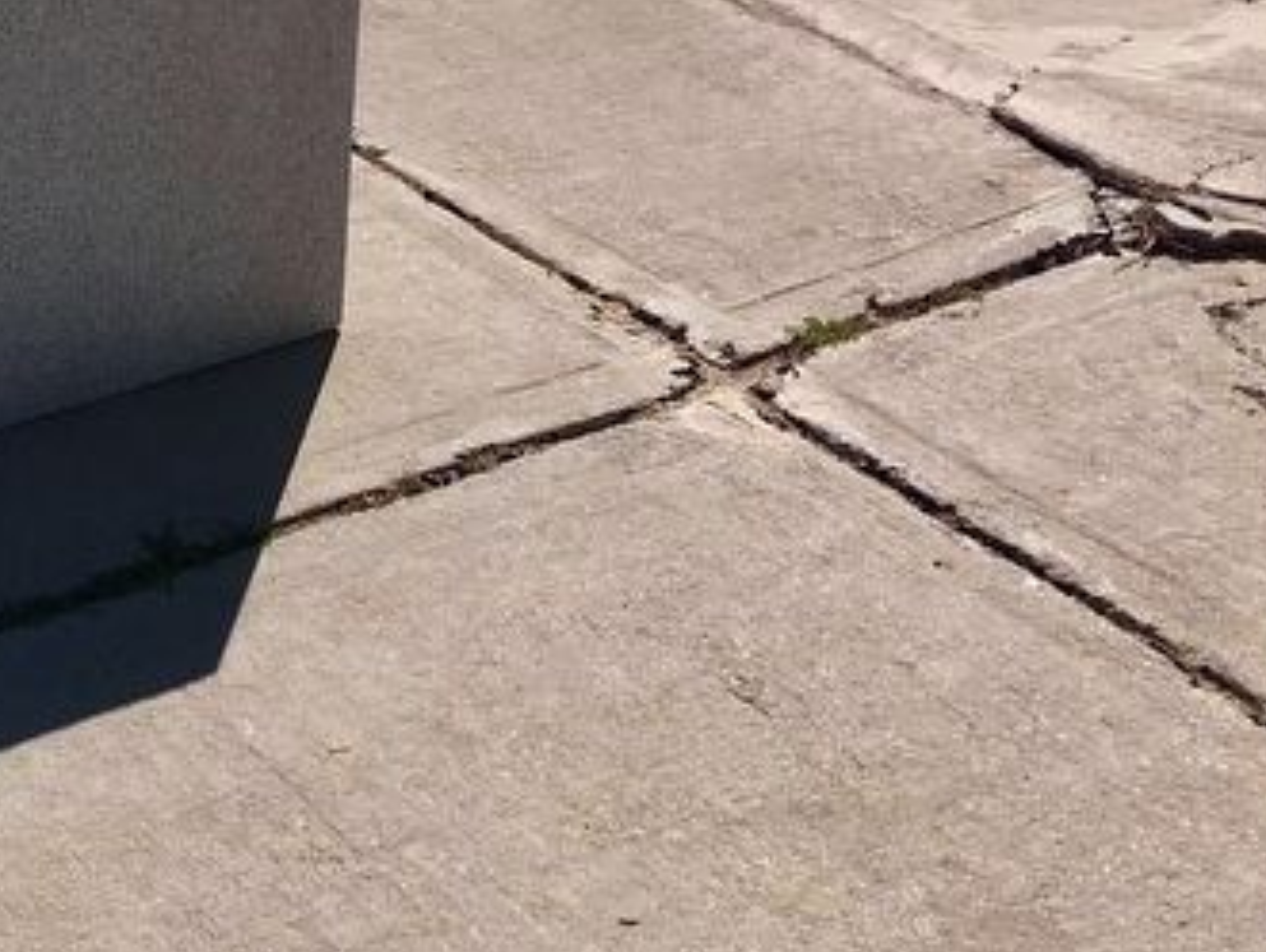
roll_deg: +1.4
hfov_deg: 25.6
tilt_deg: -19.5
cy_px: -141
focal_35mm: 70
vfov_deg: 20.0
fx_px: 2563
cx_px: -149
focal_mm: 4.15
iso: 25
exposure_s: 1/2564
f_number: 2.2
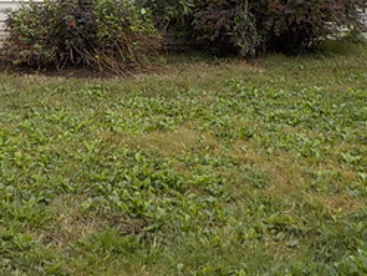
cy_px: 16
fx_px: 817
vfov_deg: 18.8
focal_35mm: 77
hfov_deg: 25.2
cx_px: 133
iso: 125
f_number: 3.3
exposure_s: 1/500
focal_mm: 4.1
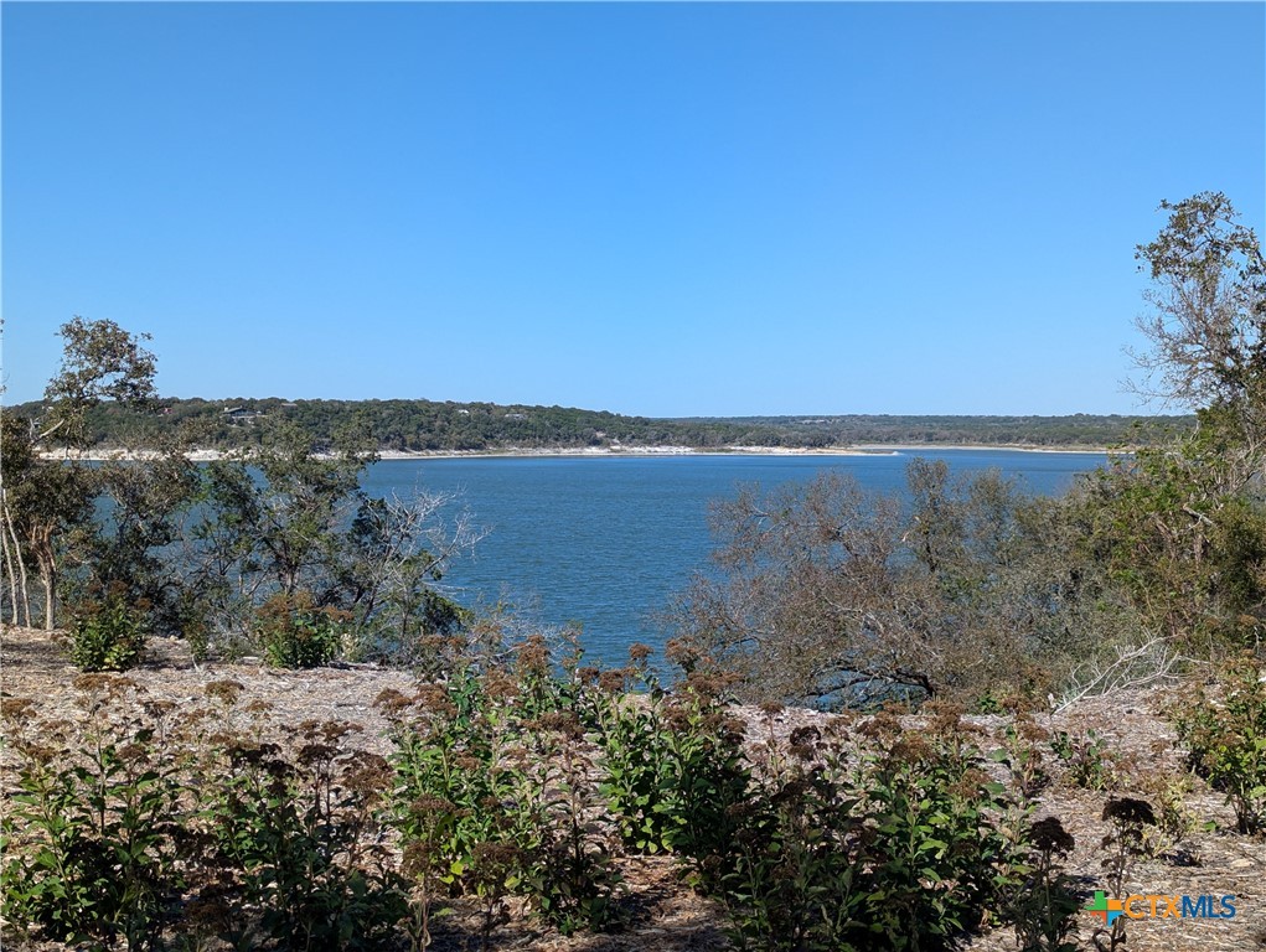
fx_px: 1757
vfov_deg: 30.3
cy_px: 476
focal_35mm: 48
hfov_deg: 39.6
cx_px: 633
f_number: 1.85
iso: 48
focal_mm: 6.81
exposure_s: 1/2110
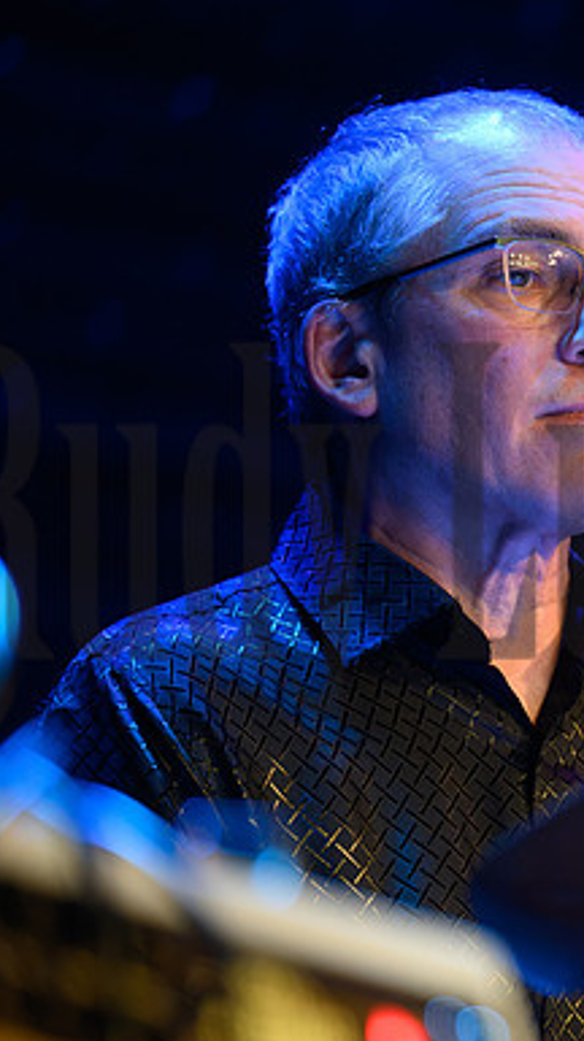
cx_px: 840
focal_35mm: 405
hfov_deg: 3.0
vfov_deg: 5.3
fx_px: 11172
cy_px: 668
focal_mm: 200
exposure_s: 1/100
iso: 6400
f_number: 2.8
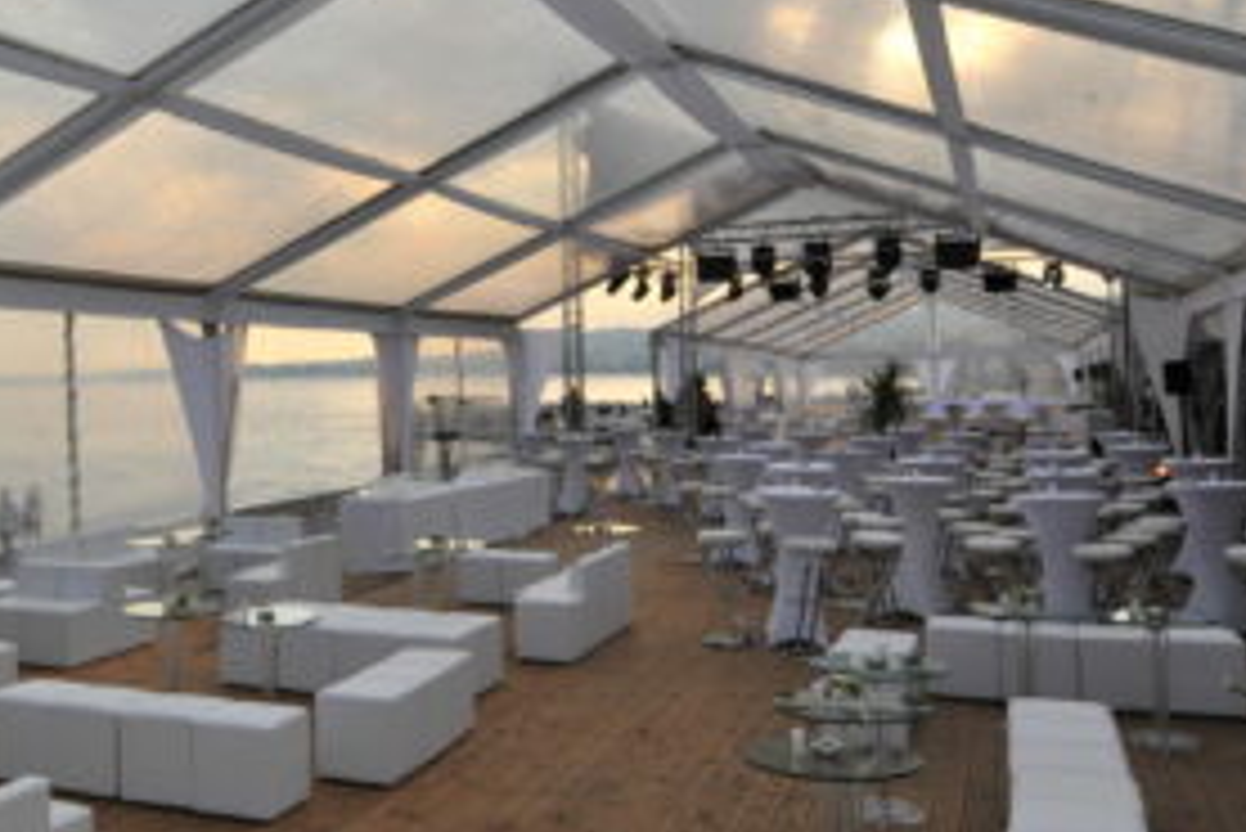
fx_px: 1350
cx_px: 324
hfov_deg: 47.8
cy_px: 333
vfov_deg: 34.1
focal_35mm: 39
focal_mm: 18
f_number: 16
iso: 200
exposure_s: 1/80
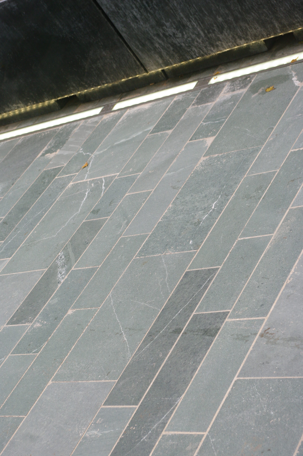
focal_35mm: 82
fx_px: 1044
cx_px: 152
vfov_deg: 24.6
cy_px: 228
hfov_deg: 16.5
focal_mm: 55
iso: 400
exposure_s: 1/60
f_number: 8
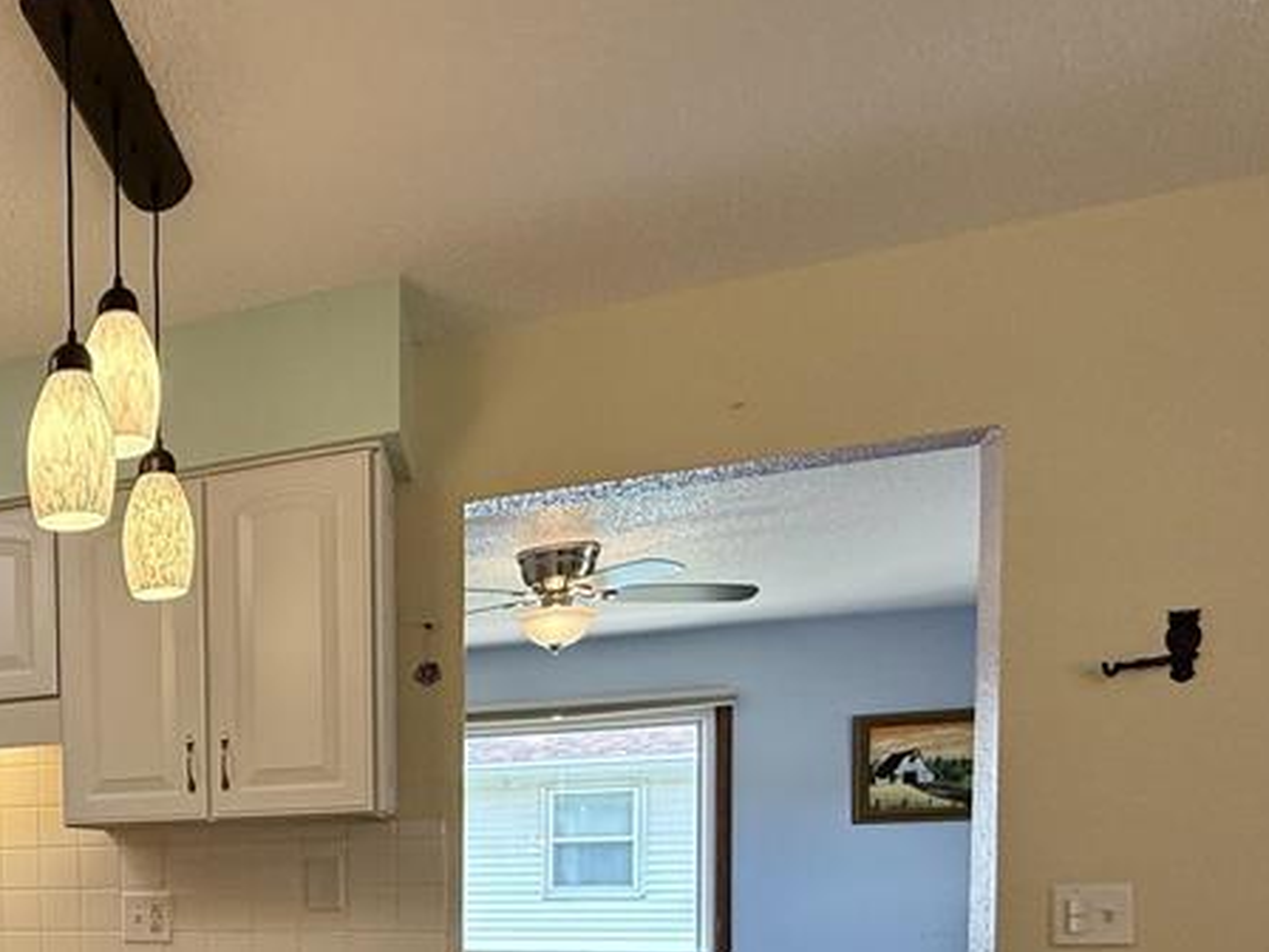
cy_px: 922
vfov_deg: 39.6
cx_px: -54
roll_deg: +1.2
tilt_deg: -0.8
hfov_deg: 45.8
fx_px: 1173
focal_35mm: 32
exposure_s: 1/120
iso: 125
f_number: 2.2
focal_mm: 2.22
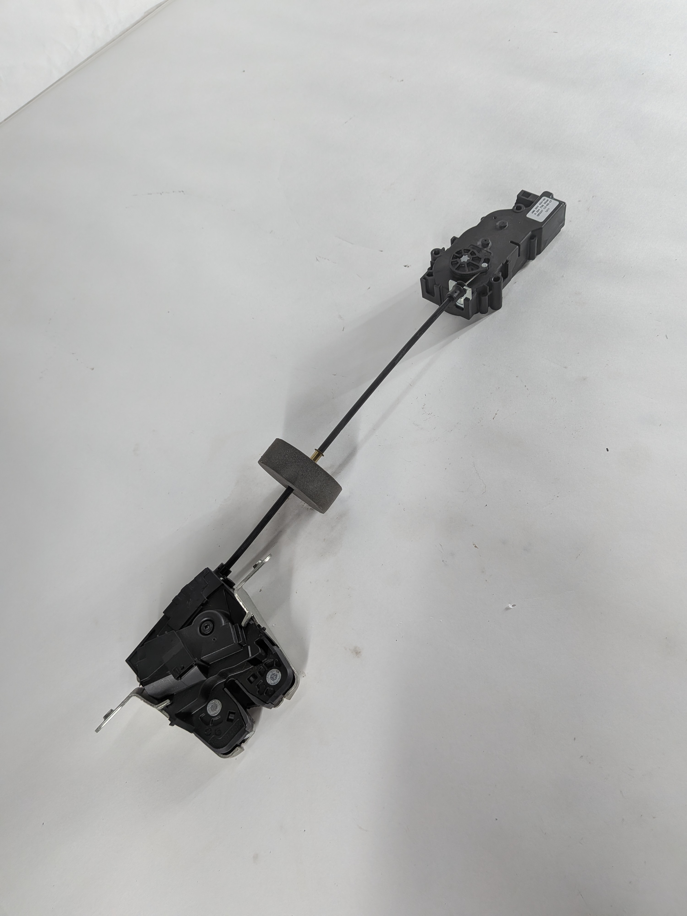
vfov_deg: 71.6
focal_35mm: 24
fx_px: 635
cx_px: 344
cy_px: 458
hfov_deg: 56.8
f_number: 1.7
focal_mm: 4.53
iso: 46
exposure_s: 1/303
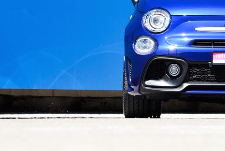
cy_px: 9
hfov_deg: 9.2
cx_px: 169
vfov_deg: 6.2
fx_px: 1395
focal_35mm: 223
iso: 100
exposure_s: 1/125
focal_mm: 110
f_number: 8
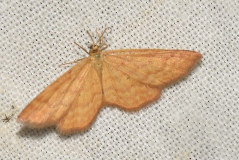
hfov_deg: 9.8
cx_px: 120
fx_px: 1395
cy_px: 80
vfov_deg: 6.6
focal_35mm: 210
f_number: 13
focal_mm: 140
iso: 100
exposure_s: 1/160
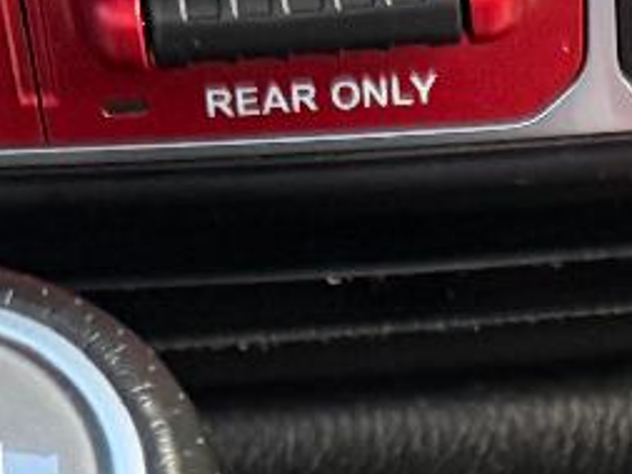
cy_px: 1405
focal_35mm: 182
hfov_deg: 10.7
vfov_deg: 7.3
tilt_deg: -63.0
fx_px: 3324
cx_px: 674
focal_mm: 6.76
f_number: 1.78
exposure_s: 1/60
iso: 250
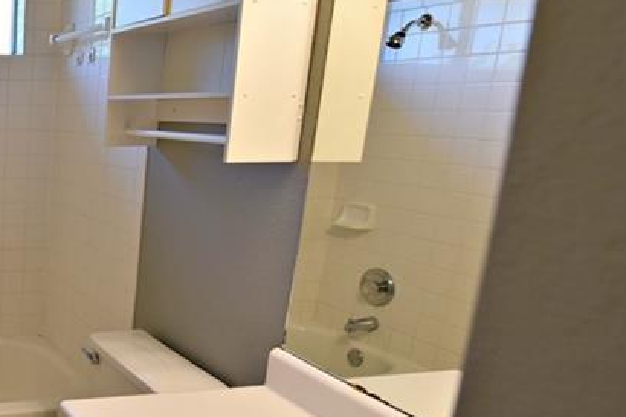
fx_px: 608
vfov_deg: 37.7
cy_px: 247
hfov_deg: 40.9
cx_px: -96
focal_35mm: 35
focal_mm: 14
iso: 400
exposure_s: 1/80
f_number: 4.5
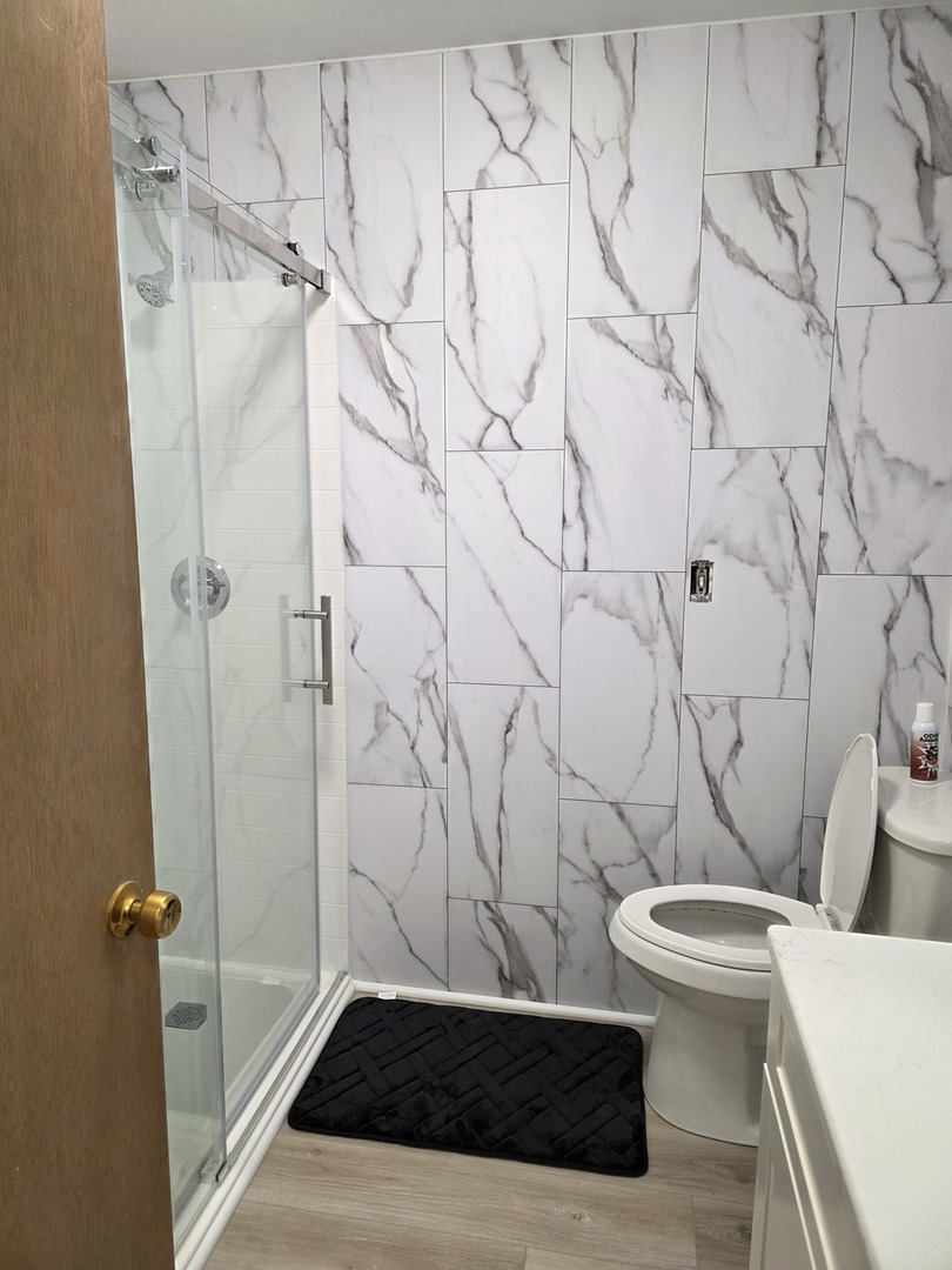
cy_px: 635
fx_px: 843
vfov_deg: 73.9
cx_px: 476
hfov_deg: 58.9
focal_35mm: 23
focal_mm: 6.3
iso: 160
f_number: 1.7
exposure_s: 1/120
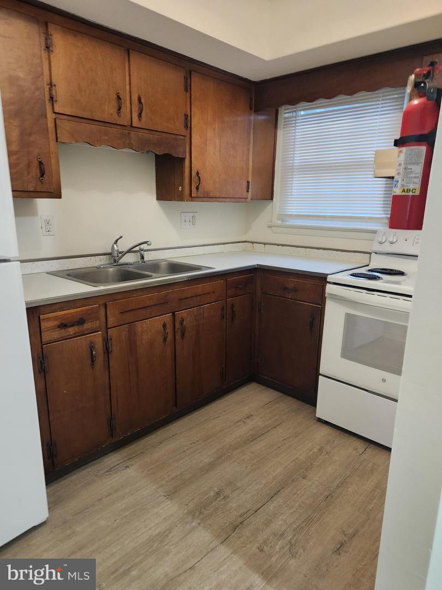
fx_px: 392
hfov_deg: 58.9
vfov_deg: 73.9
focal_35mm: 23
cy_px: 295
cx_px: 221
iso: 500
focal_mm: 5.4
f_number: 1.8
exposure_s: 1/40
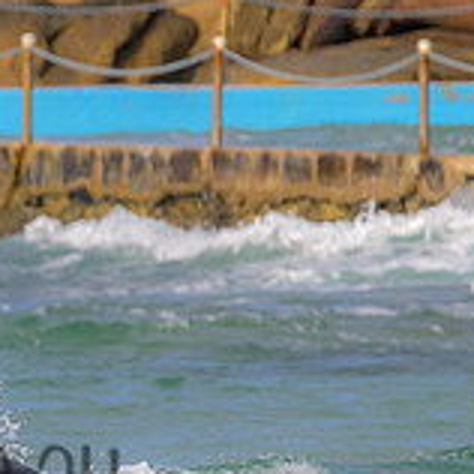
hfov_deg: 1.0
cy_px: 434
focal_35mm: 1838
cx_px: -198
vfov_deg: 1.0
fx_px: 28474
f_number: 11
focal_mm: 590
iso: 720
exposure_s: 1/1250
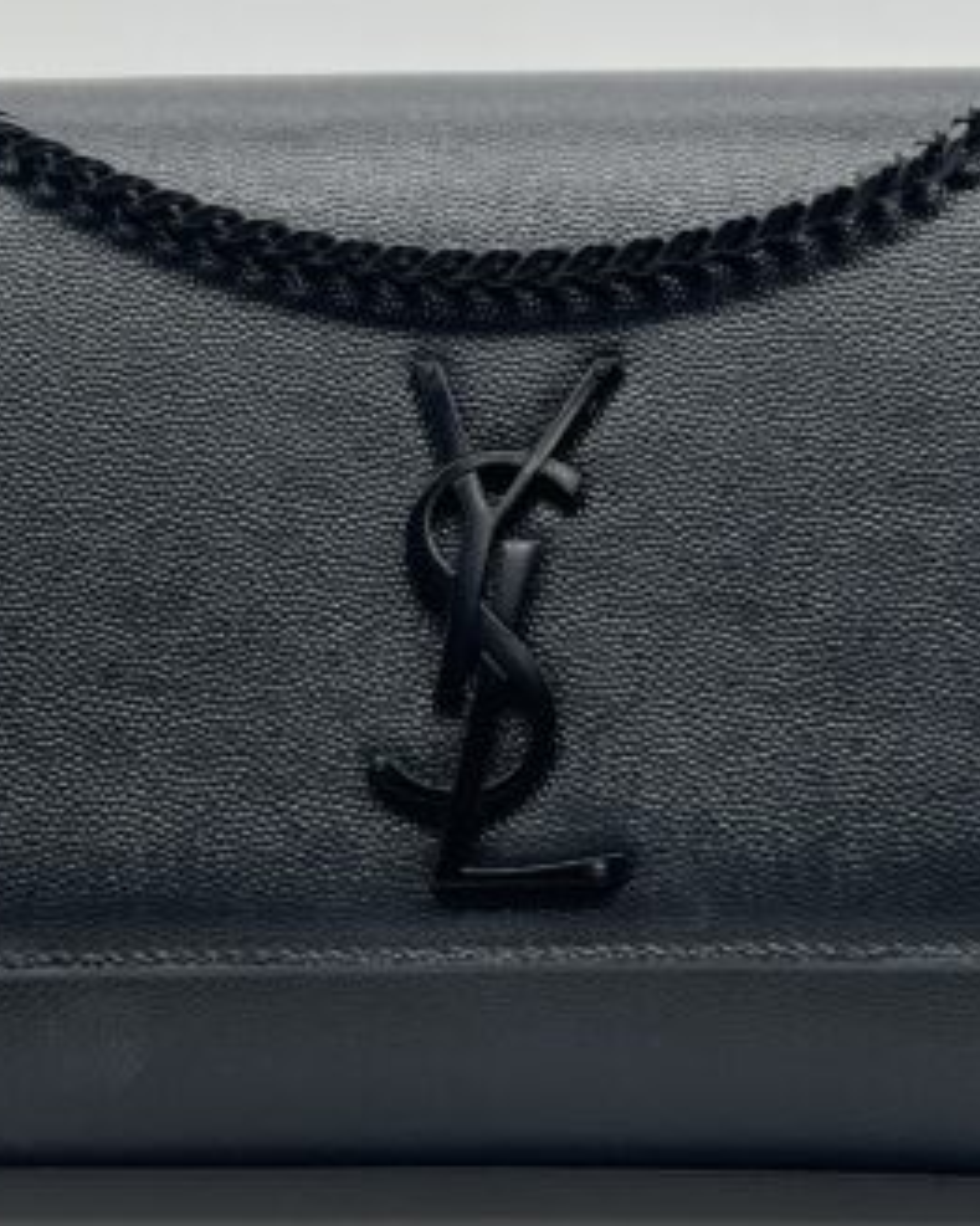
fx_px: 2865
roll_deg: +0.5
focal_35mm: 79
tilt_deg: -14.2
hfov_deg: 19.4
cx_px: 481
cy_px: 630
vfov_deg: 24.1
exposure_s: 1/116
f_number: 1.5
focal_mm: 5.7
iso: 32
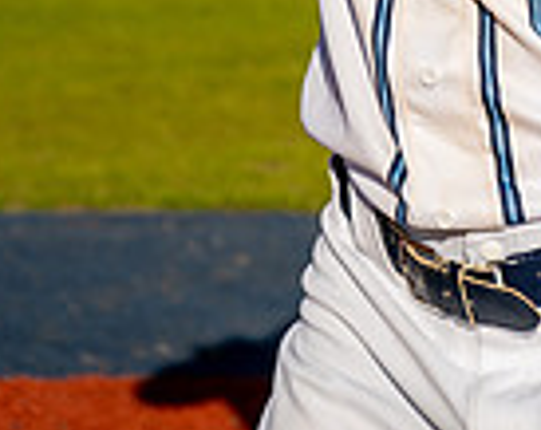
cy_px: -450
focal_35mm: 216
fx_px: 3451
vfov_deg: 6.9
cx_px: 533
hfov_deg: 8.9
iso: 100
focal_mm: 70
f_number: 4
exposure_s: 1/1250
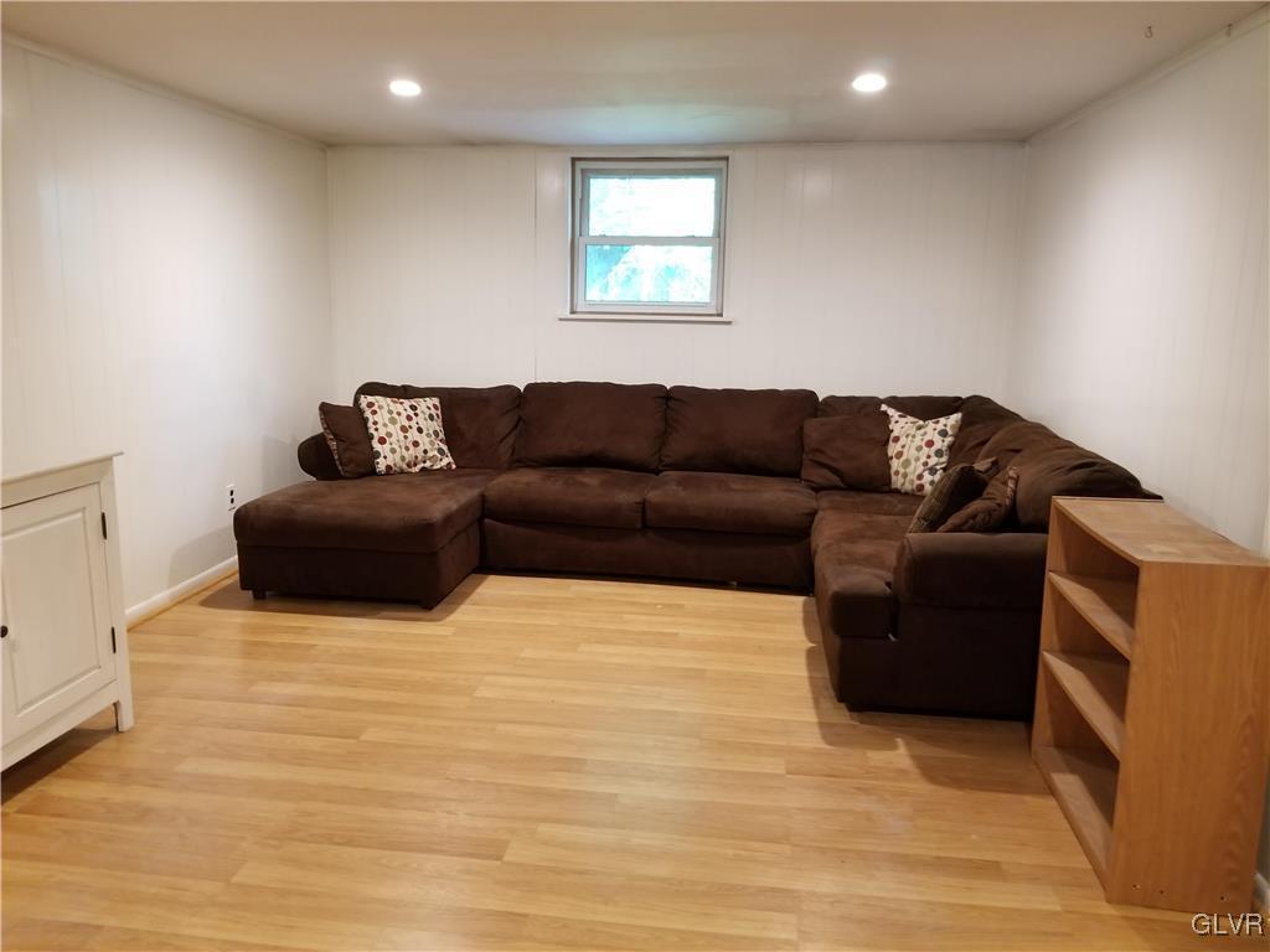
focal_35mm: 26
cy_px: 476
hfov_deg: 67.3
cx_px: 635
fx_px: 954
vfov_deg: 53.1
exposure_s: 1/17
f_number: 1.7
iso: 250
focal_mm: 4.25
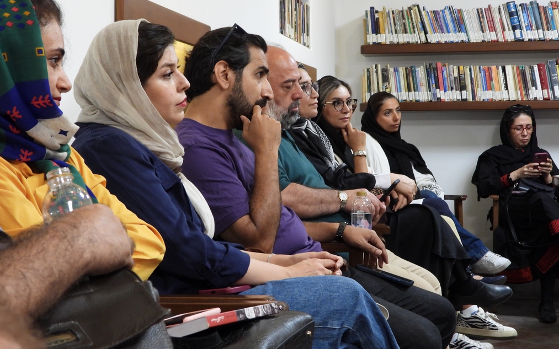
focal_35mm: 75
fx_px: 1143
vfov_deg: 17.4
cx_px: 279
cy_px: 157
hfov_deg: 27.5
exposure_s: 1/8
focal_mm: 12.6
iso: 400
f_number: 3.5
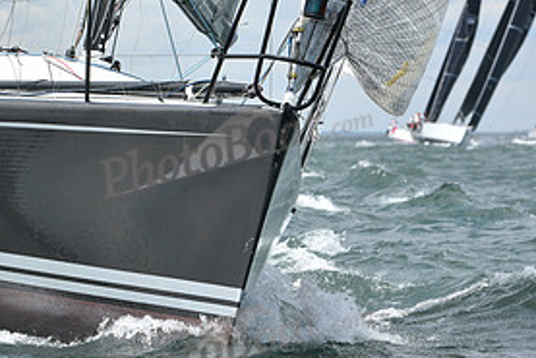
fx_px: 4216
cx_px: 2
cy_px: 75
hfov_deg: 7.2
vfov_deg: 4.9
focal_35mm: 283
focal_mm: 135
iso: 250
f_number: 7.1
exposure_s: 1/1000
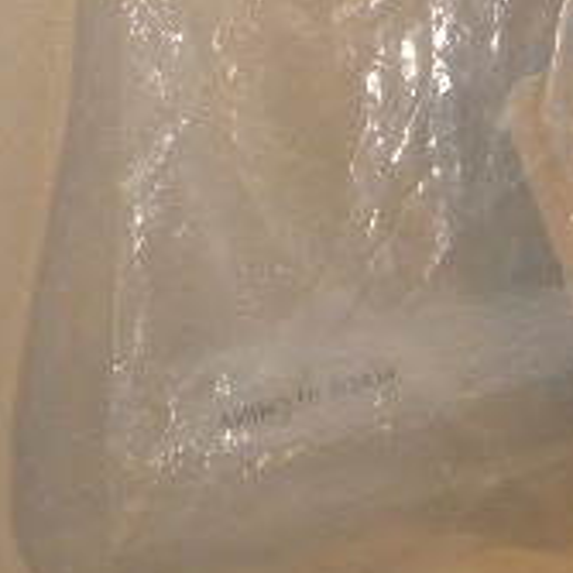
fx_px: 2285
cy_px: -230
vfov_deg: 13.6
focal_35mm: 122
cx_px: 731
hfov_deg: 13.8
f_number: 3.7
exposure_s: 1/237
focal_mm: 6.4
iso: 400
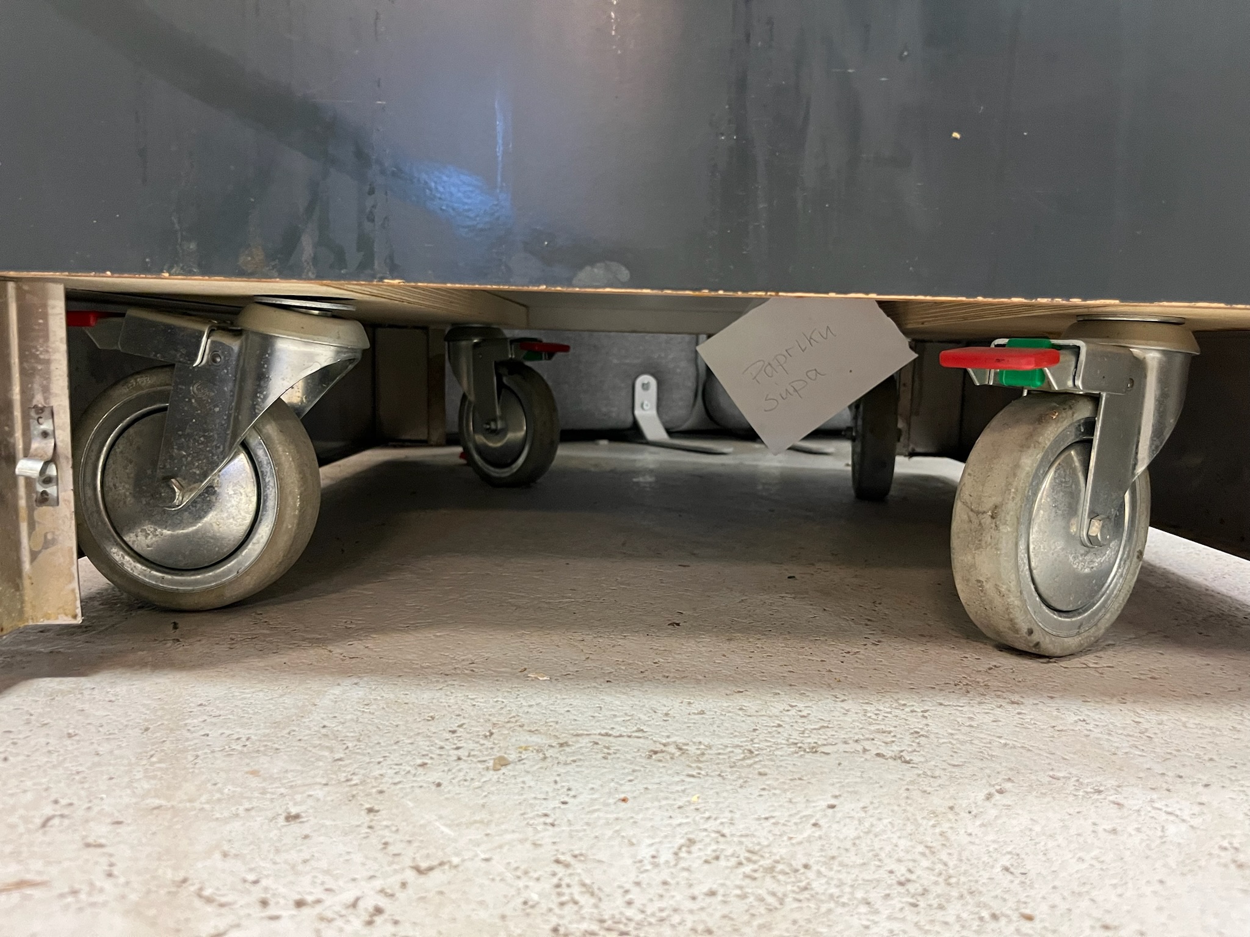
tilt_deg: -6.8
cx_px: 625
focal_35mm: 26
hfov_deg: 67.3
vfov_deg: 53.1
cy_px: 468
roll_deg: -1.8
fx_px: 939
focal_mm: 5.1
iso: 400
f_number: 1.6
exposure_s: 1/50
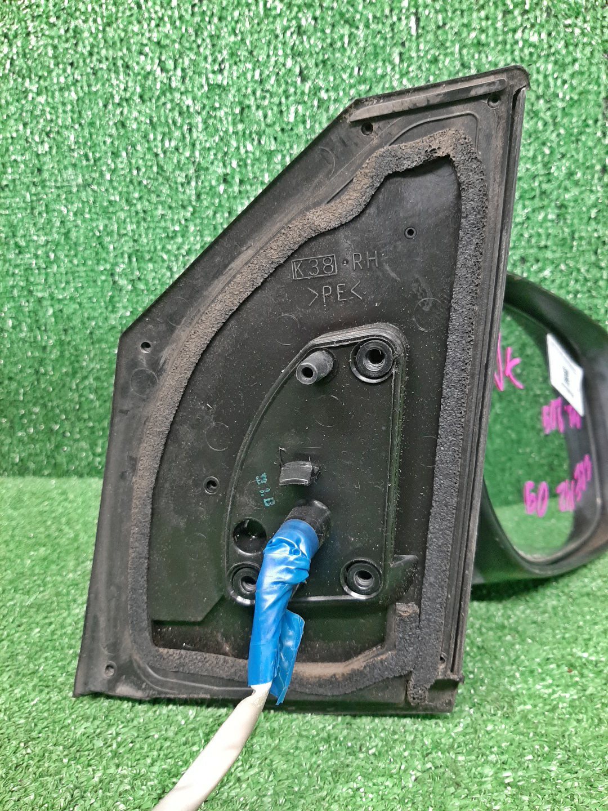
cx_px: 304
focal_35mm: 26
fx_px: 609
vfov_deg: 67.3
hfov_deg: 53.1
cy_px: 406
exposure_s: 1/50
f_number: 1.7
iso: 192
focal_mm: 3.93
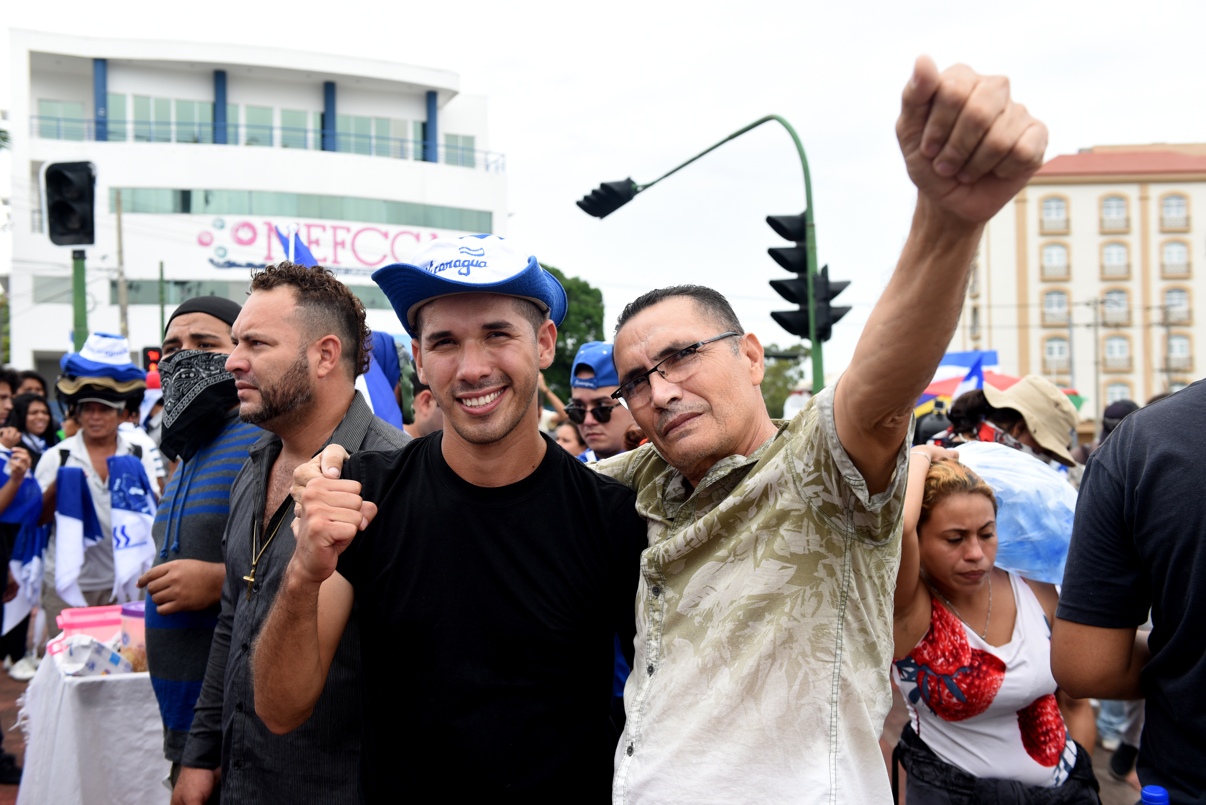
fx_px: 1273
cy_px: 402
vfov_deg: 35.1
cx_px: 603
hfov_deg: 50.7
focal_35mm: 38
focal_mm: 38
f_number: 5.6
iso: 200
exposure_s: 1/400
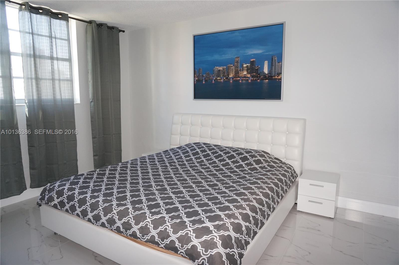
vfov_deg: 53.0
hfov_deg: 73.8
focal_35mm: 24
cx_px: 200
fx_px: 266
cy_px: 132
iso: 500
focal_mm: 16
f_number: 4
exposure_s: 1/60
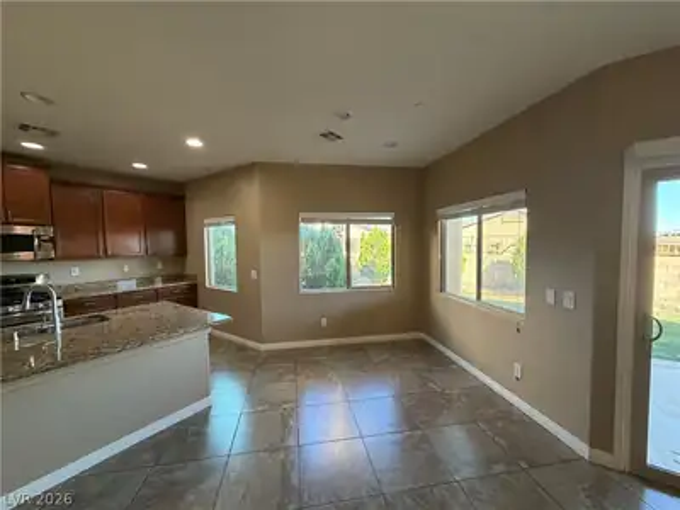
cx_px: 340
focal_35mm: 14
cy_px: 255
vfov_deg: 85.7
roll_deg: +0.7
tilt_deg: -2.6
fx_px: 275
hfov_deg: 102.1
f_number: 2.2
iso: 200
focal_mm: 2.22
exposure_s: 1/60
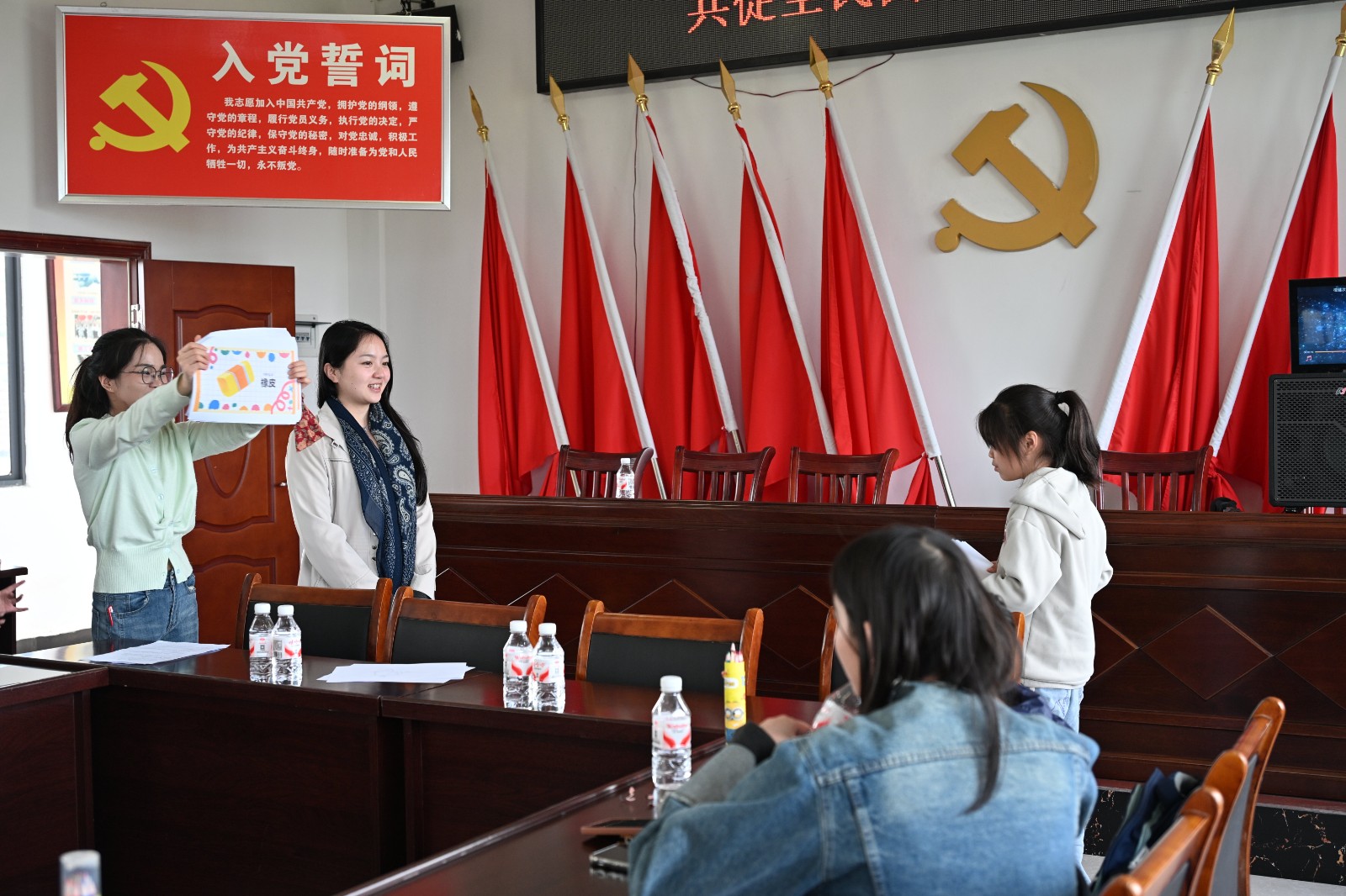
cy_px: 448
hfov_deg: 44.5
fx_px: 1645
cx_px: 673
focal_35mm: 44
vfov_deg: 30.5
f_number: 4
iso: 400
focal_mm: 44
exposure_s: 1/100
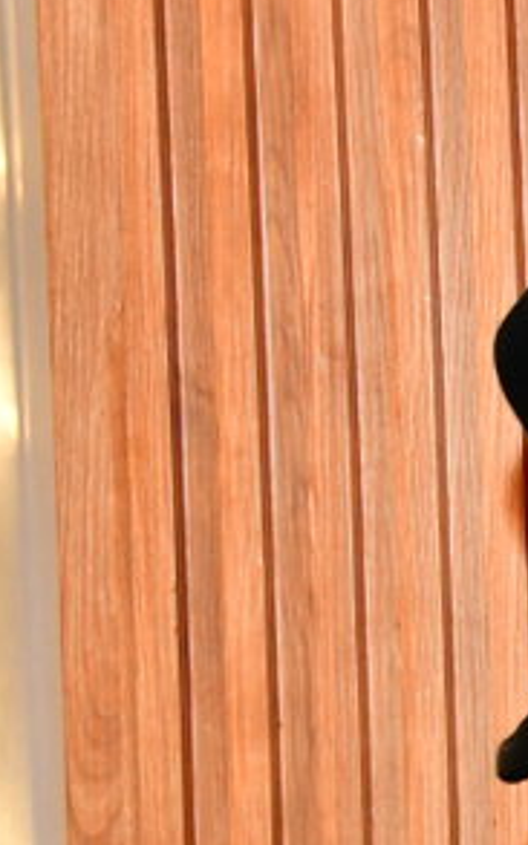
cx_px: 1890
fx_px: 5045
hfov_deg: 5.4
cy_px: 492
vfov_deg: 9.6
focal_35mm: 219
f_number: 5.6
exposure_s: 1/125
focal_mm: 45
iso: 2000
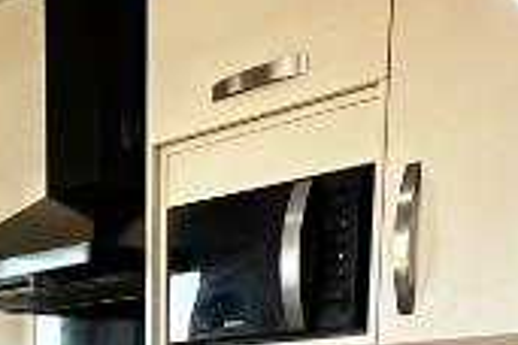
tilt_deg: -13.9
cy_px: 738
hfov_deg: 22.9
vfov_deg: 13.1
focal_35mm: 87
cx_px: 70
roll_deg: +0.4
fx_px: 1252
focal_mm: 2.22
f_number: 2.2
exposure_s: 1/50
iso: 160
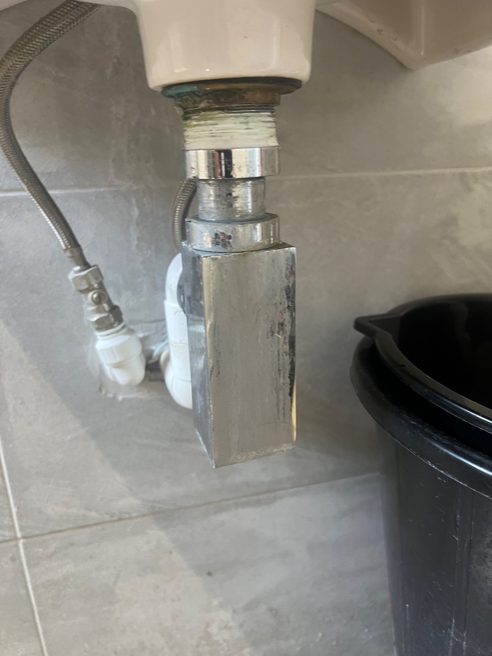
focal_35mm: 26
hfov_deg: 53.1
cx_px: 246
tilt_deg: -18.1
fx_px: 493
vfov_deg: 67.3
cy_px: 328
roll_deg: +2.7
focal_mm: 5.7
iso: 250
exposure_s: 1/50
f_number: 1.5
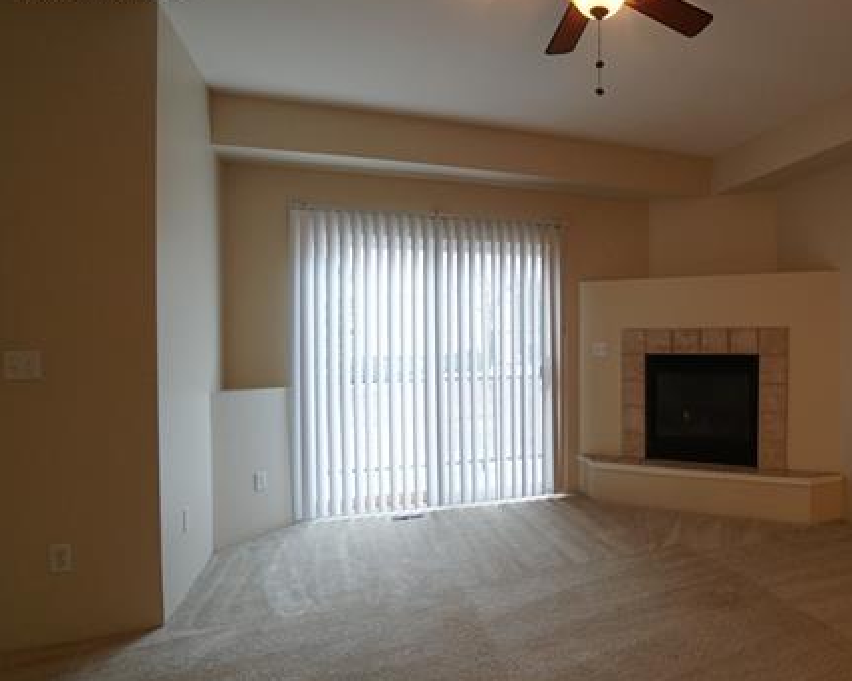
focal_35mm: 21
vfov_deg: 65.5
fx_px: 529
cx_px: 586
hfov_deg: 74.6
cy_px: 347
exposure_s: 1/160
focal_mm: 10
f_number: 4
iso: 1000
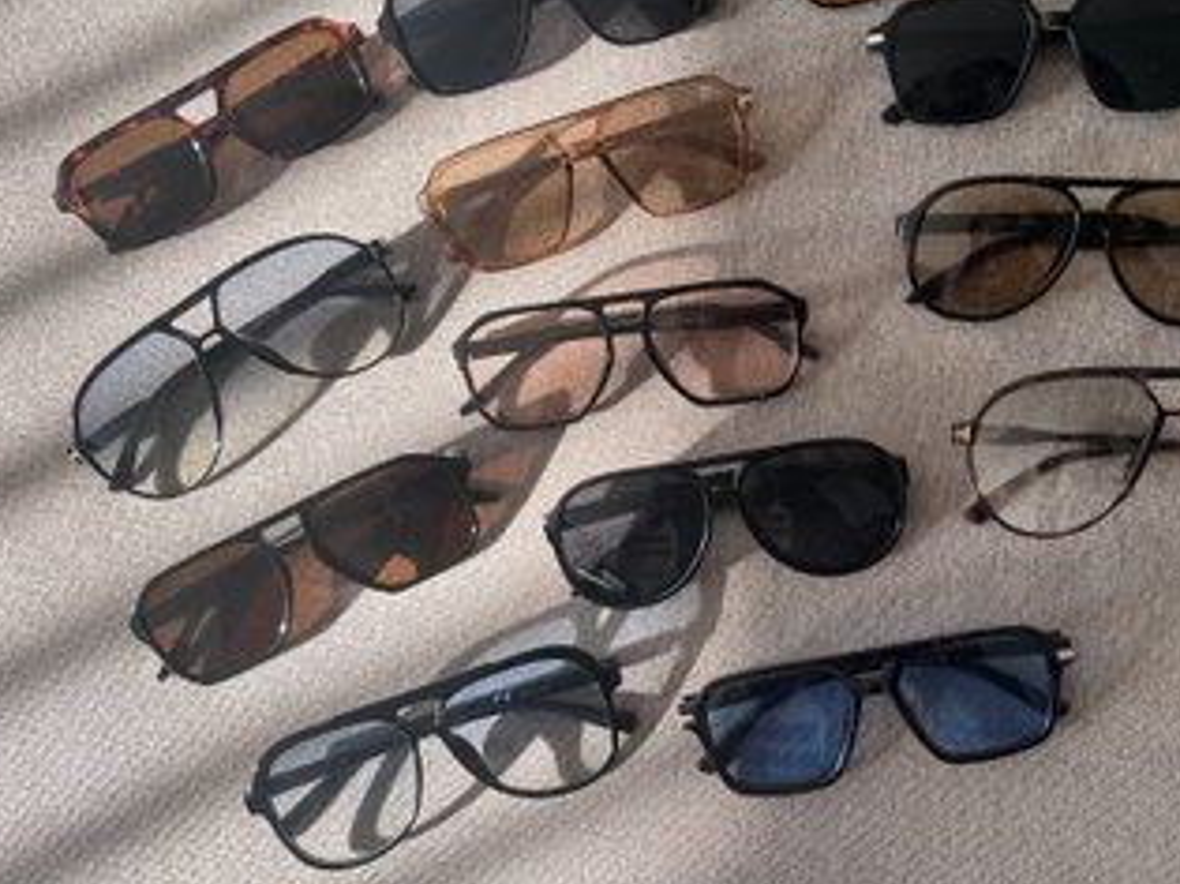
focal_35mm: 33
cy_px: 371
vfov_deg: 42.8
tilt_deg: -79.9
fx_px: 1124
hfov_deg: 55.1
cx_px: 689
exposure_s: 1/443
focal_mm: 5.7
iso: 50
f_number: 1.5
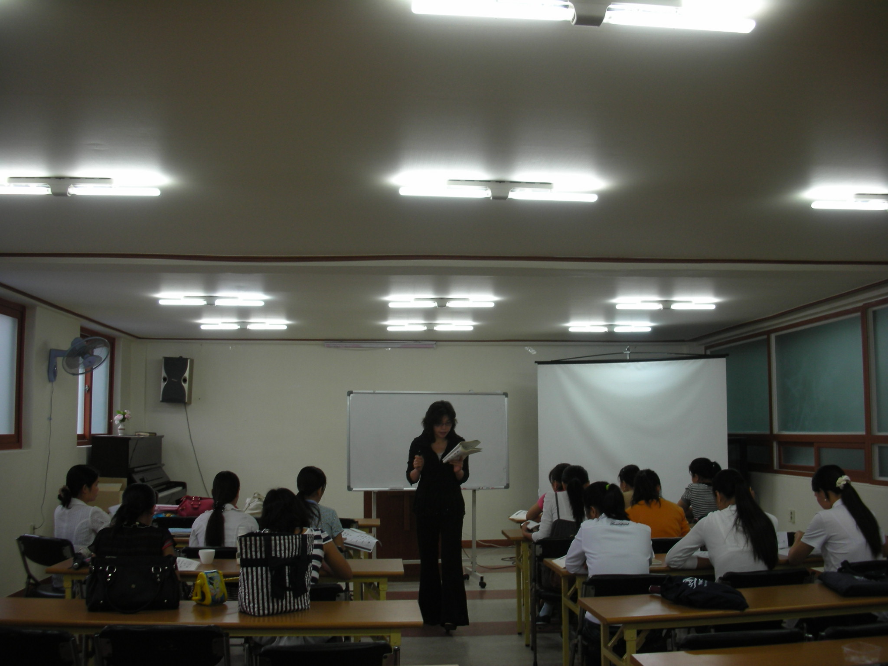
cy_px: 333
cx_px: 444
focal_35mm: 35
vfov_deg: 40.7
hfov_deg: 52.6
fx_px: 898
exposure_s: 1/35.3
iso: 50
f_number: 3
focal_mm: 5.8
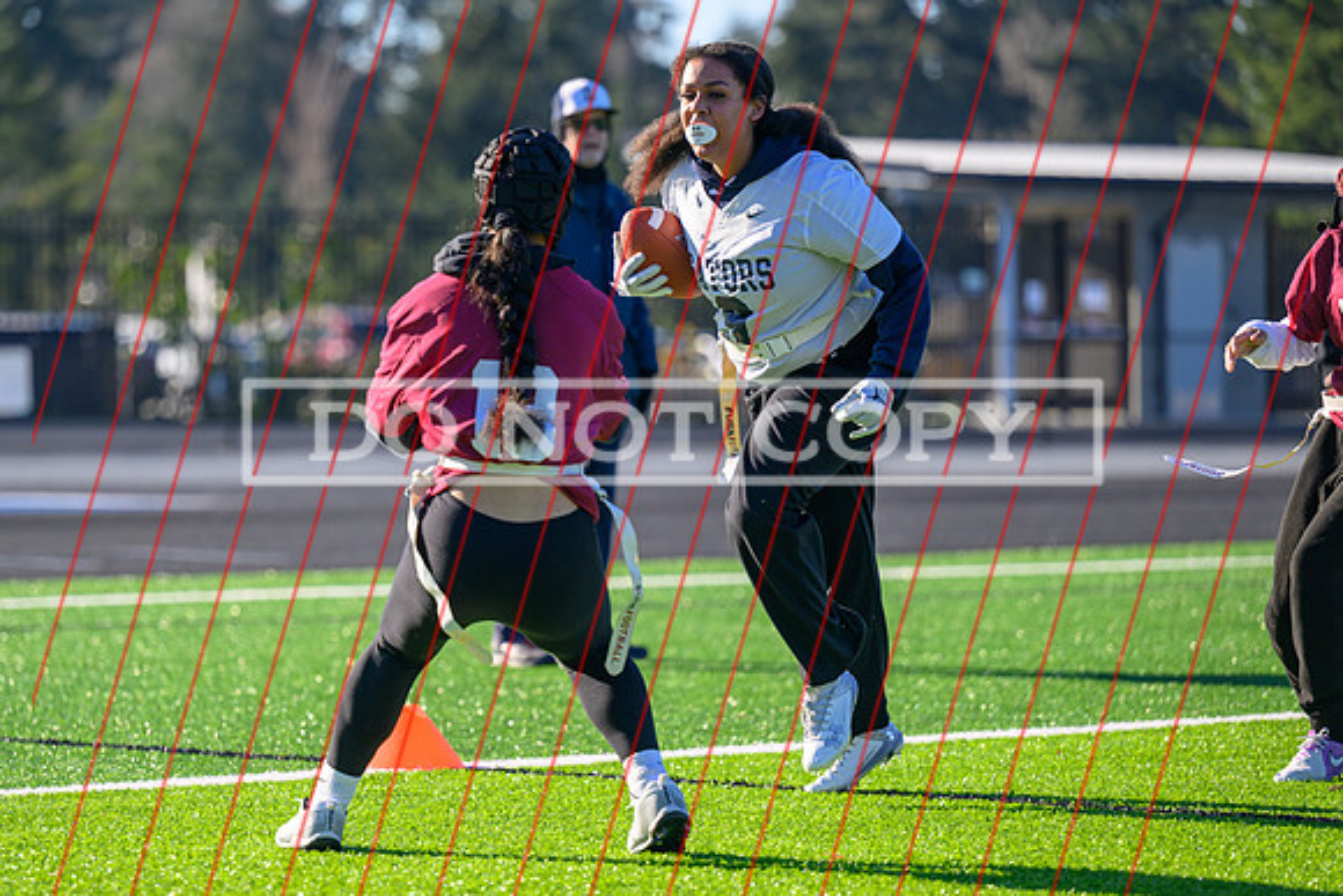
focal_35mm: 177
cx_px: 592
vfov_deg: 7.7
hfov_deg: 11.6
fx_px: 6620
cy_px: 524
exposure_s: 1/1600
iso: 180
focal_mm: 150
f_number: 2.8
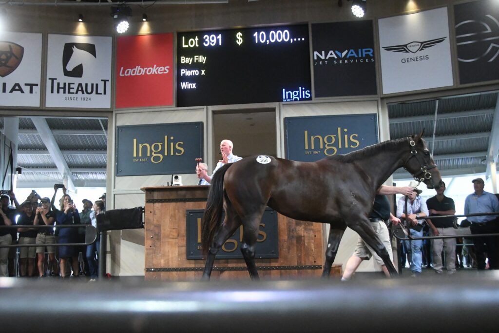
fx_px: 499
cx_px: 250
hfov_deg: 53.1
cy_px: 166
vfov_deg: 36.9
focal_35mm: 36
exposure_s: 1/800
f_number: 3.8
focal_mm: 24
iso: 10000
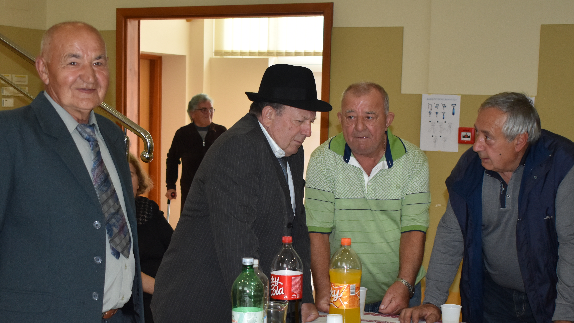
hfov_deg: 30.1
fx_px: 1065
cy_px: 233
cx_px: 276
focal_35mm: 70
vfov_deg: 17.2
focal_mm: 34
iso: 1000
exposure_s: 1/125
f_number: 4.5
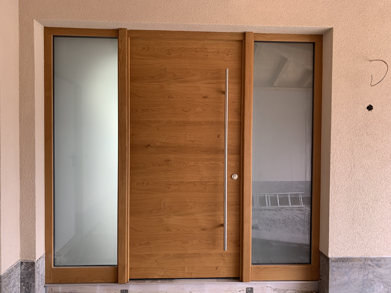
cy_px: 146
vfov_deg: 53.1
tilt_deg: -2.8
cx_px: 196
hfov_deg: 67.3
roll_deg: -0.1
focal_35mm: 26
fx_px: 294
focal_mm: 4.25
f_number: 1.8
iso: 80
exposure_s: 1/121
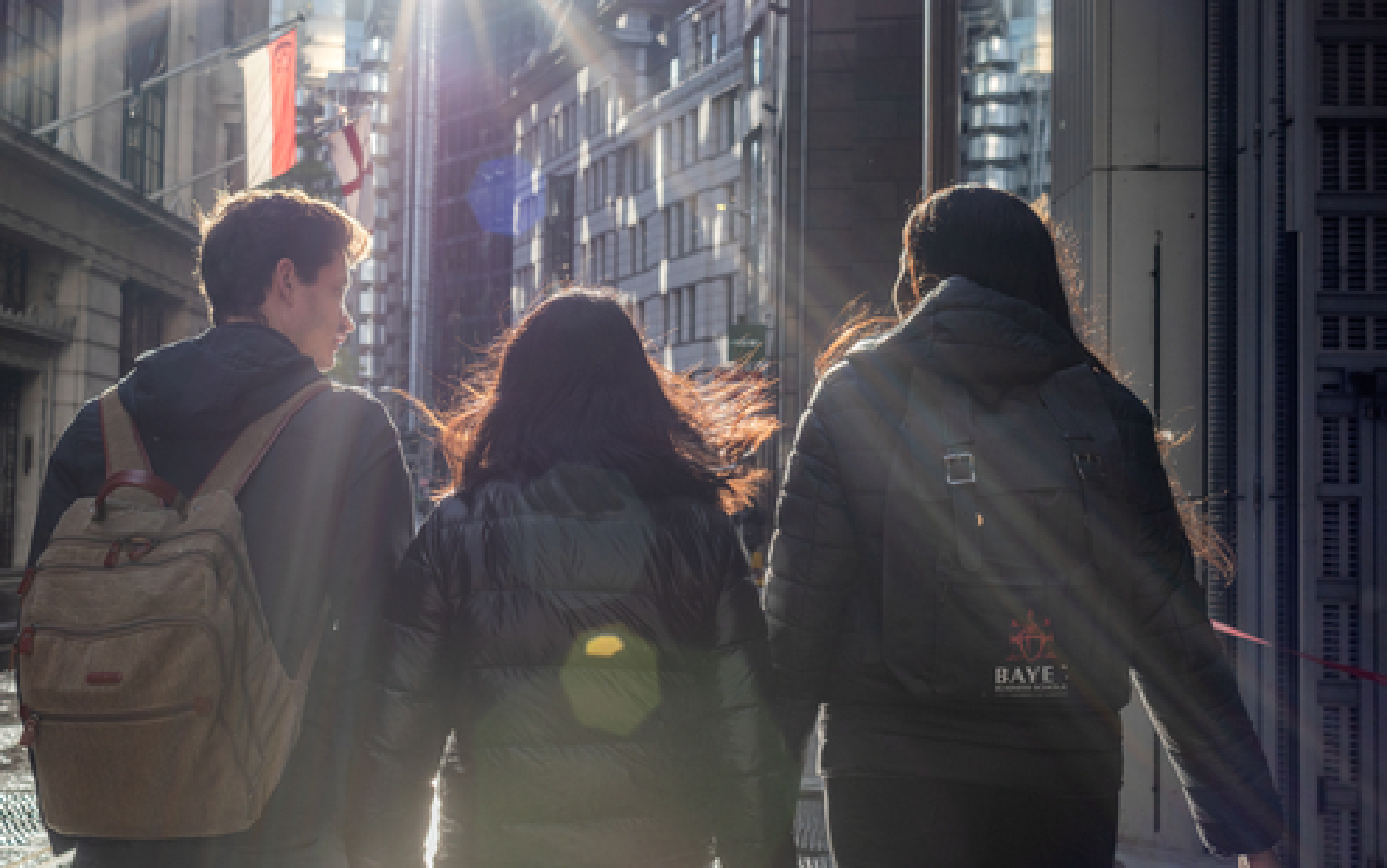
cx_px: 695
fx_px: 1362
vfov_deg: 35.4
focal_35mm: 36
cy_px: 430
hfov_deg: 54.0
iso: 160
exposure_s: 1/500
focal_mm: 35
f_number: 7.1
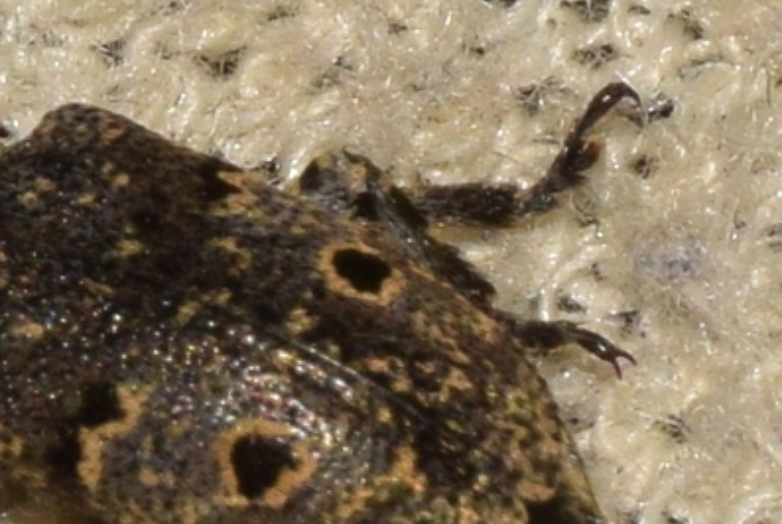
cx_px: -72
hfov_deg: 4.1
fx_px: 11008
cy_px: 424
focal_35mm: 506
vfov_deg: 2.7
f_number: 16
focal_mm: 140
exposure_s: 1/160
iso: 400
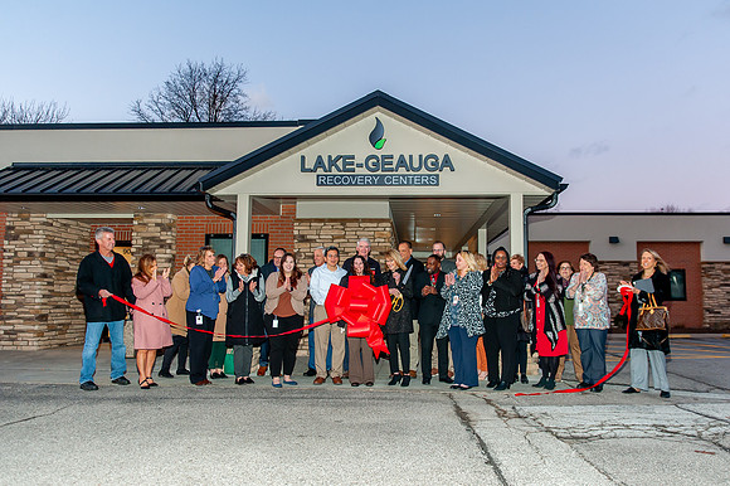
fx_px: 524
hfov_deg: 69.7
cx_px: 384
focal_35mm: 26
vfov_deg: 49.8
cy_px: 255
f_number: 2.8
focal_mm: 24
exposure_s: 1/160
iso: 800
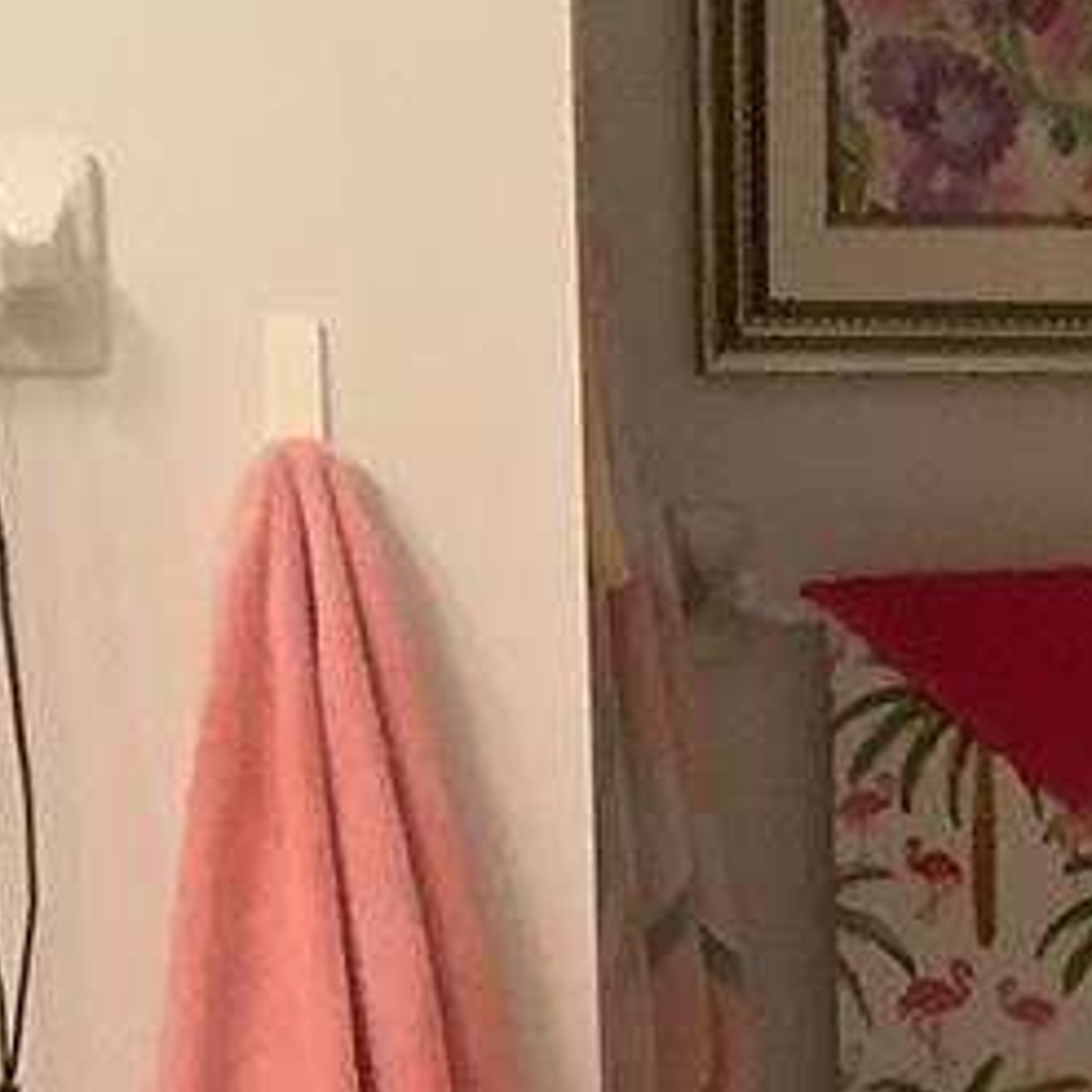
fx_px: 4747
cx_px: 1127
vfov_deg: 12.8
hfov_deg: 12.9
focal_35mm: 133
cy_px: 1344
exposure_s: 1/40
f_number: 2.4
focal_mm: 3.3
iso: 320
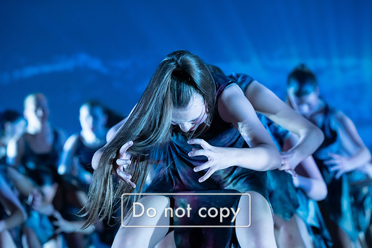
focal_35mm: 136
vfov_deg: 10.1
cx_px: 186
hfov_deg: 15.1
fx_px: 1406
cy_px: 124
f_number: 4.5
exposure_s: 1/320
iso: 4000
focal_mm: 136
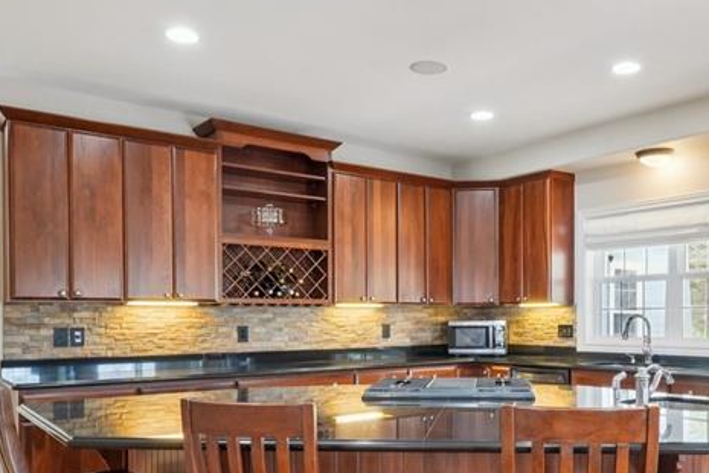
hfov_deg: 56.5
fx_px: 650
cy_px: 313
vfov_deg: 39.5
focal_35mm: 33
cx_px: 445
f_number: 7.1
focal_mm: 10
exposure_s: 1/10
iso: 800
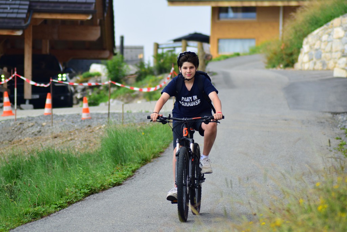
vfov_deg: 5.0
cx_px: 174
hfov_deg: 7.4
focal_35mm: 278
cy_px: 116
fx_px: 2675
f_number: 4.5
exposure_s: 1/1250
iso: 320
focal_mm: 185
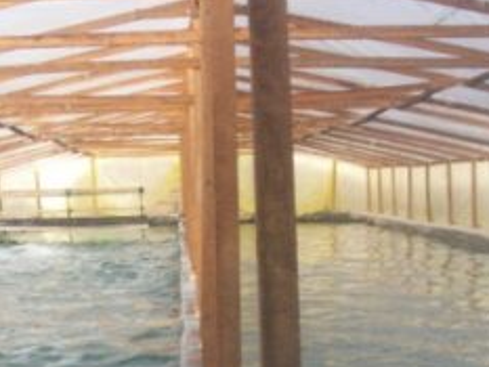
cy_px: 394
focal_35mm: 99
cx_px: 99
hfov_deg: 19.6
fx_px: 1399
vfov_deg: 14.6
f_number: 4.5
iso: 100
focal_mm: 5.9
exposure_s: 1/121
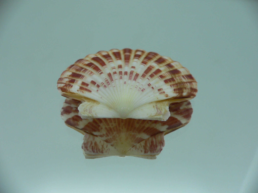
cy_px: 96
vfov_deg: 40.7
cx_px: 129
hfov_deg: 52.6
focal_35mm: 35
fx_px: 261
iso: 80
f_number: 2.8
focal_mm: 4.6
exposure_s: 1/60
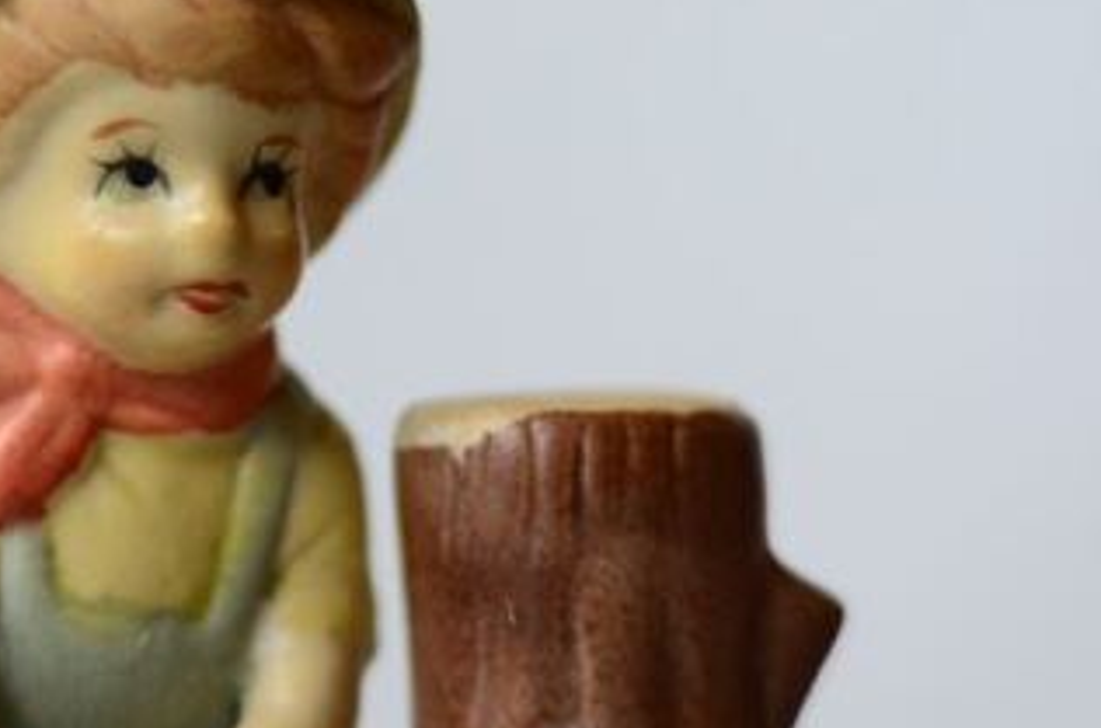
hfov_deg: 13.5
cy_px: 270
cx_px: 265
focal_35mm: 152
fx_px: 4637
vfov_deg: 9.0
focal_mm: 50
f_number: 2
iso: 800
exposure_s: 1/200
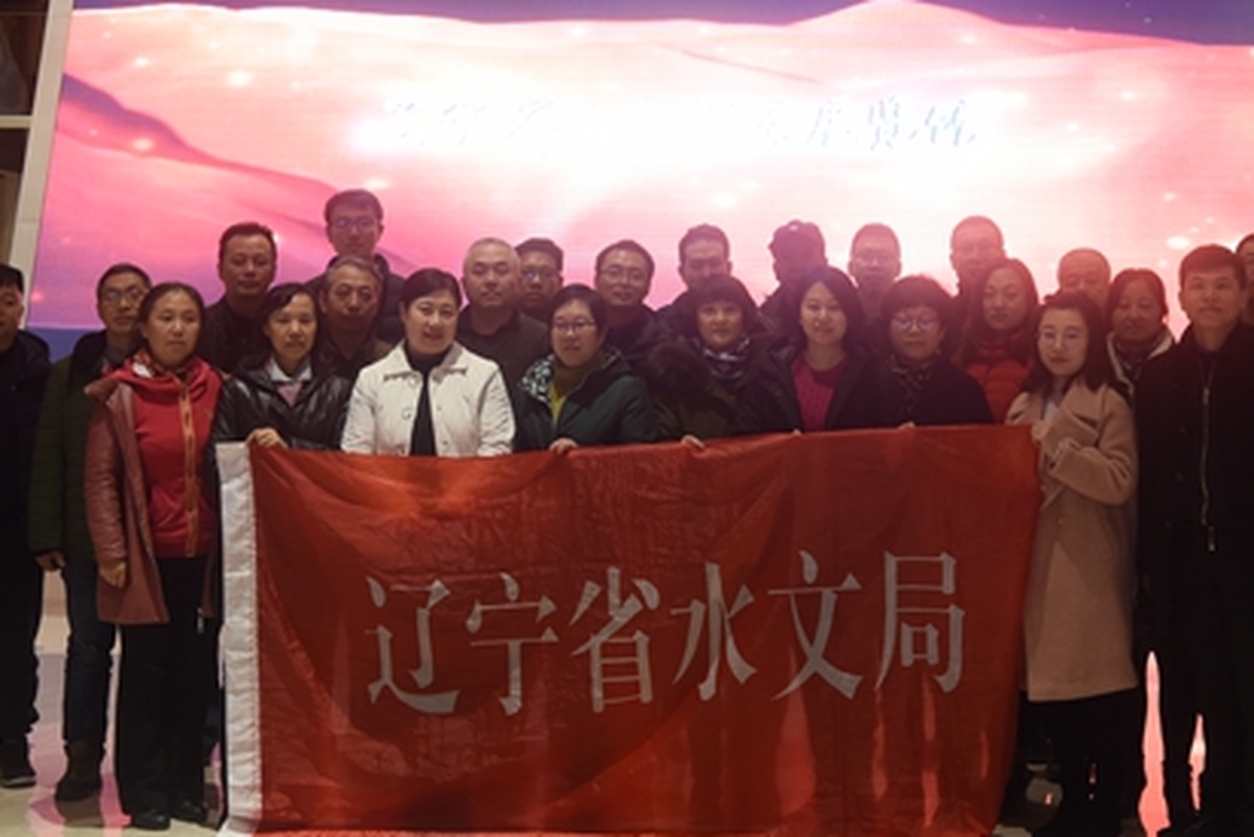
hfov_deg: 30.3
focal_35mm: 66
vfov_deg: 20.4
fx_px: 2300
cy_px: 198
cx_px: 800
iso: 1000
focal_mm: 34
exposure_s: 1/40
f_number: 5.6
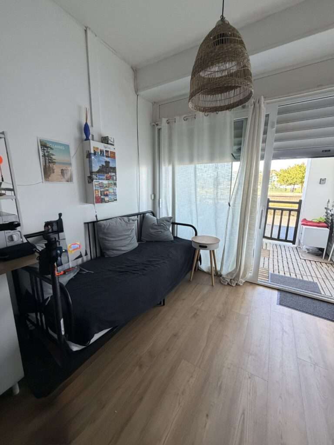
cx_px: 167
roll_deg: -0.4
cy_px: 222
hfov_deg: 85.7
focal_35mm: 14
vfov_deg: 102.1
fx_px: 180
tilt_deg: -10.9
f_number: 2.2
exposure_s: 1/121
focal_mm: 2.22
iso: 320
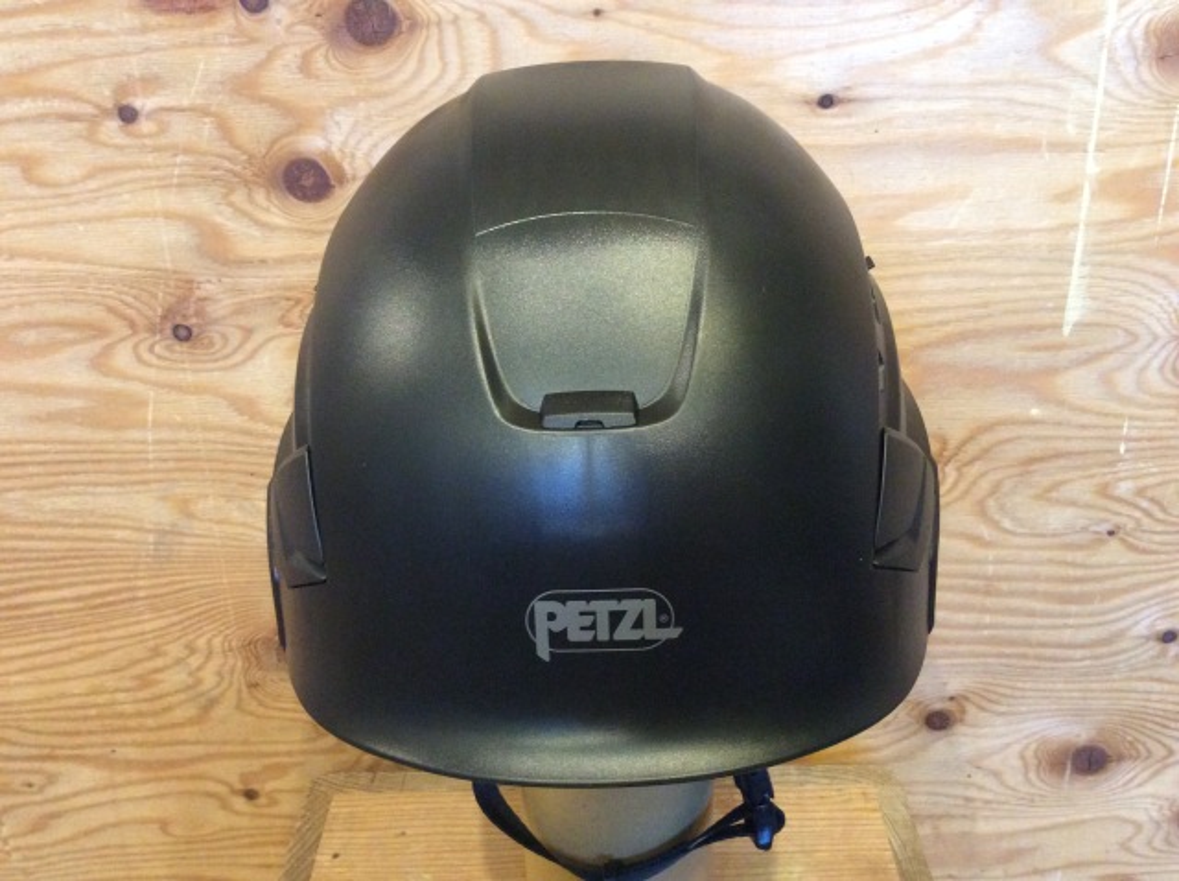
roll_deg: +3.7
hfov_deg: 56.9
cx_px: 590
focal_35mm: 32
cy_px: 440
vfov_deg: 44.1
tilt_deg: -28.5
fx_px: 1088
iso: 320
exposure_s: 1/24
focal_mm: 3.3
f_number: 2.4
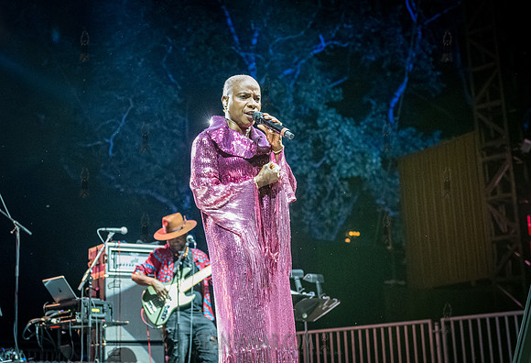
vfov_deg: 22.8
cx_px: 195
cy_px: 162
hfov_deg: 32.8
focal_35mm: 60
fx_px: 897
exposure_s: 1/640
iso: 10000
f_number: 3.5
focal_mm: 48
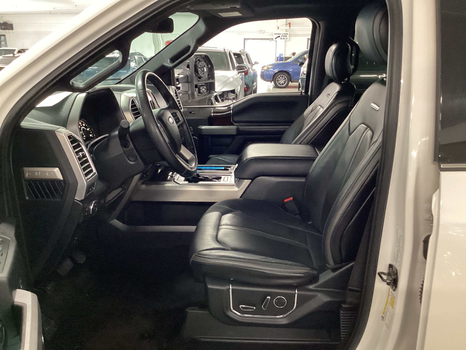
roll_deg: -0.6
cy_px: 175
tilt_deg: -18.1
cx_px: 233
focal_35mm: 31
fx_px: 417
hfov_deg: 58.4
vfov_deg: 45.4
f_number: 2.4
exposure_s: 1/30
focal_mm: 3.3
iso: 500
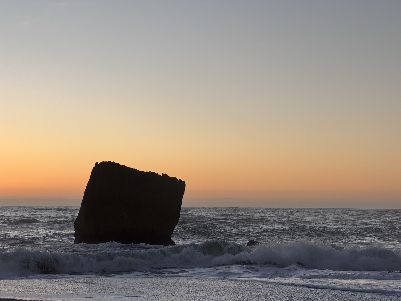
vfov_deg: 19.1
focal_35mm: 77
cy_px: 150
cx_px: 200
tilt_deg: +4.8
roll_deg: +0.4
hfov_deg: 25.3
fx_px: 892
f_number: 2.8
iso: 25
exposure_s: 1/190
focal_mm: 9
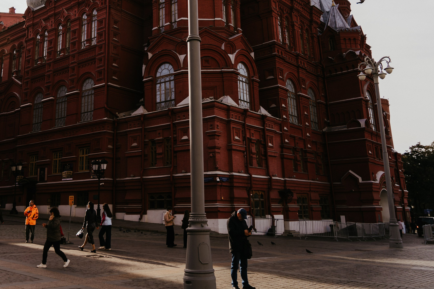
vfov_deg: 35.4
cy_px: 86
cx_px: 135
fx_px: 446
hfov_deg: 50.7
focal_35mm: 37
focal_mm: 24
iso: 100
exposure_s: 1/500
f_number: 4
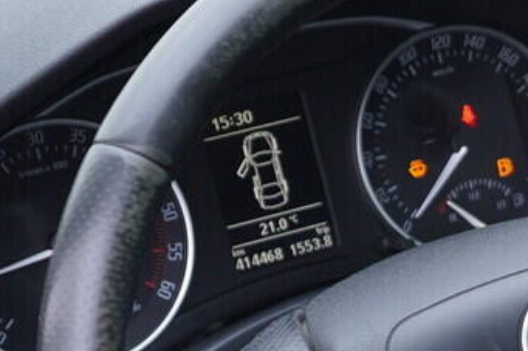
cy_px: 455
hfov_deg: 13.0
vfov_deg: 8.9
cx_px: 701
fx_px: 2228
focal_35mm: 152
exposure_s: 1/40
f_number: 2.8
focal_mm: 24
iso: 200
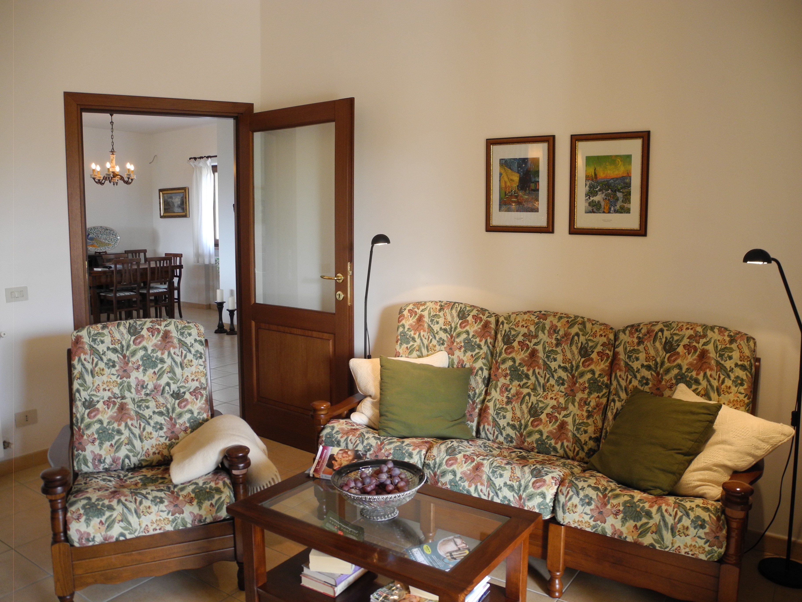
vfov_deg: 49.7
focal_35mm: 28
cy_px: 301
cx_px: 401
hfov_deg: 63.4
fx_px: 649
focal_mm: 6
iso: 174
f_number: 2.8
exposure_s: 1/30
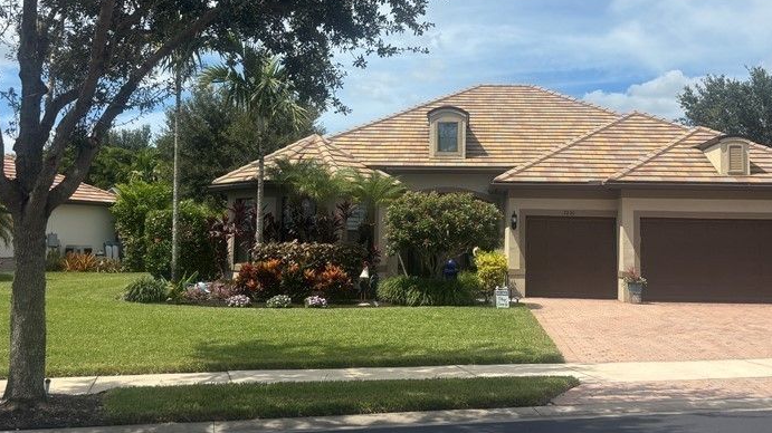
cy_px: 148
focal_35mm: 42
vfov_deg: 28.2
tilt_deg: +5.4
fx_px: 859
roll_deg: -0.9
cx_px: 442
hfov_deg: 48.2
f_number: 1.6
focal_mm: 5.96
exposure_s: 1/4082
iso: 50
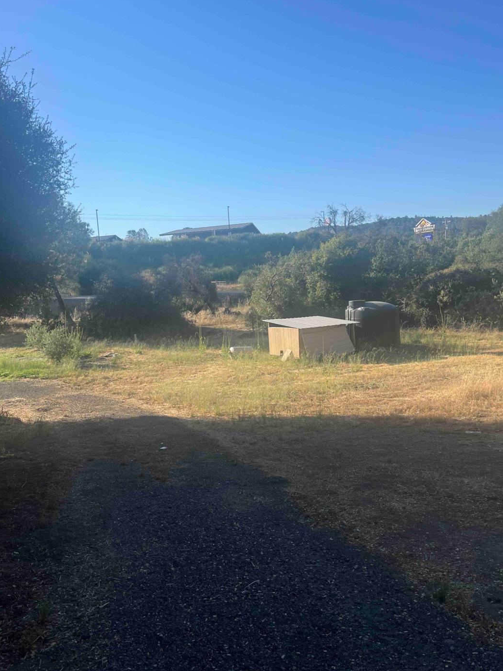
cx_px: 246
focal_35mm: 28
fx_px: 542
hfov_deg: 49.7
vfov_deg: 63.4
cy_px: 319
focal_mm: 5.1
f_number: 1.6
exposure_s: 1/2410
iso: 50
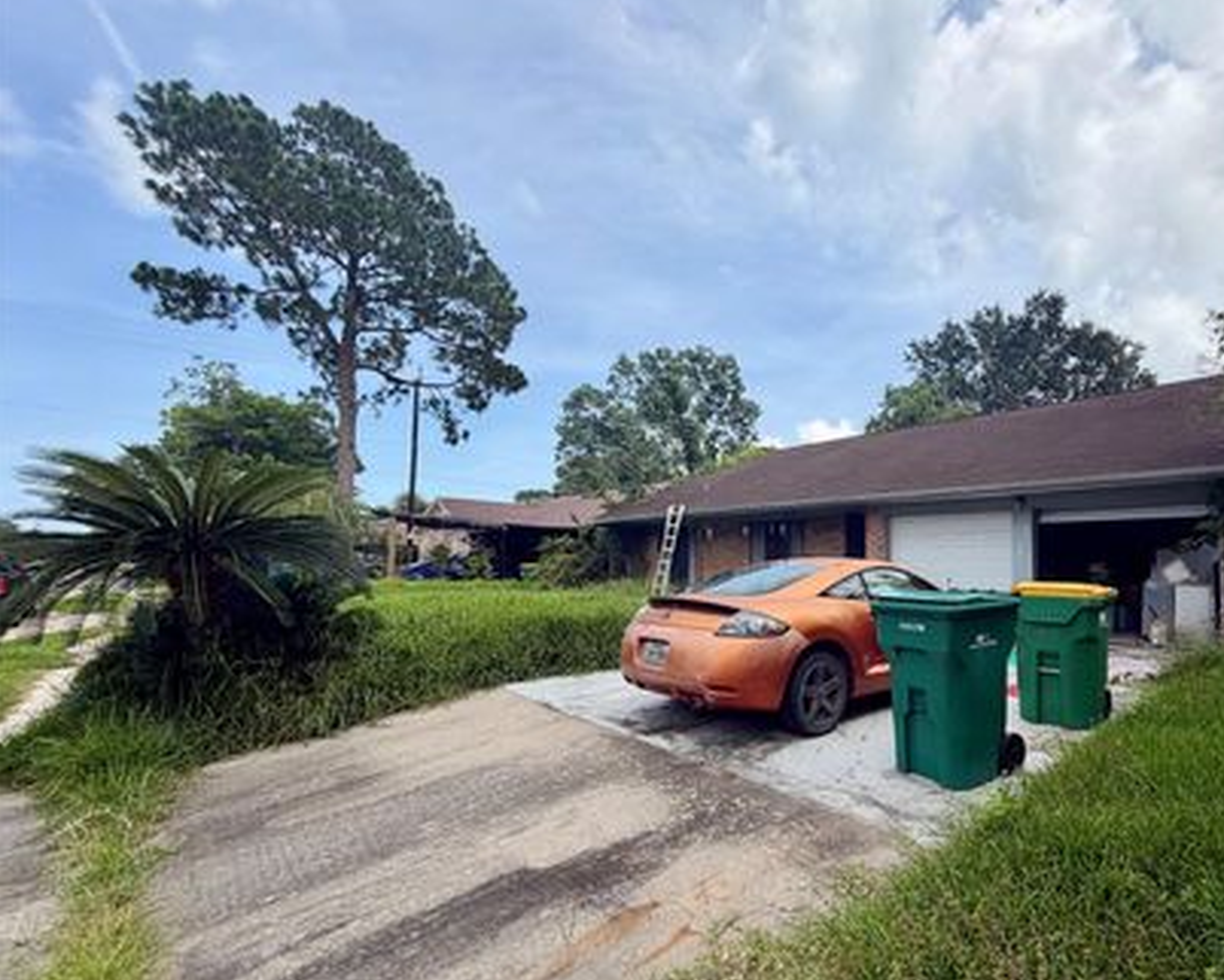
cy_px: 540
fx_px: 616
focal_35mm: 17
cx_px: 749
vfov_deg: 76.8
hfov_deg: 88.2
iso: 25
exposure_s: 1/770
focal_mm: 2.22
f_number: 2.2
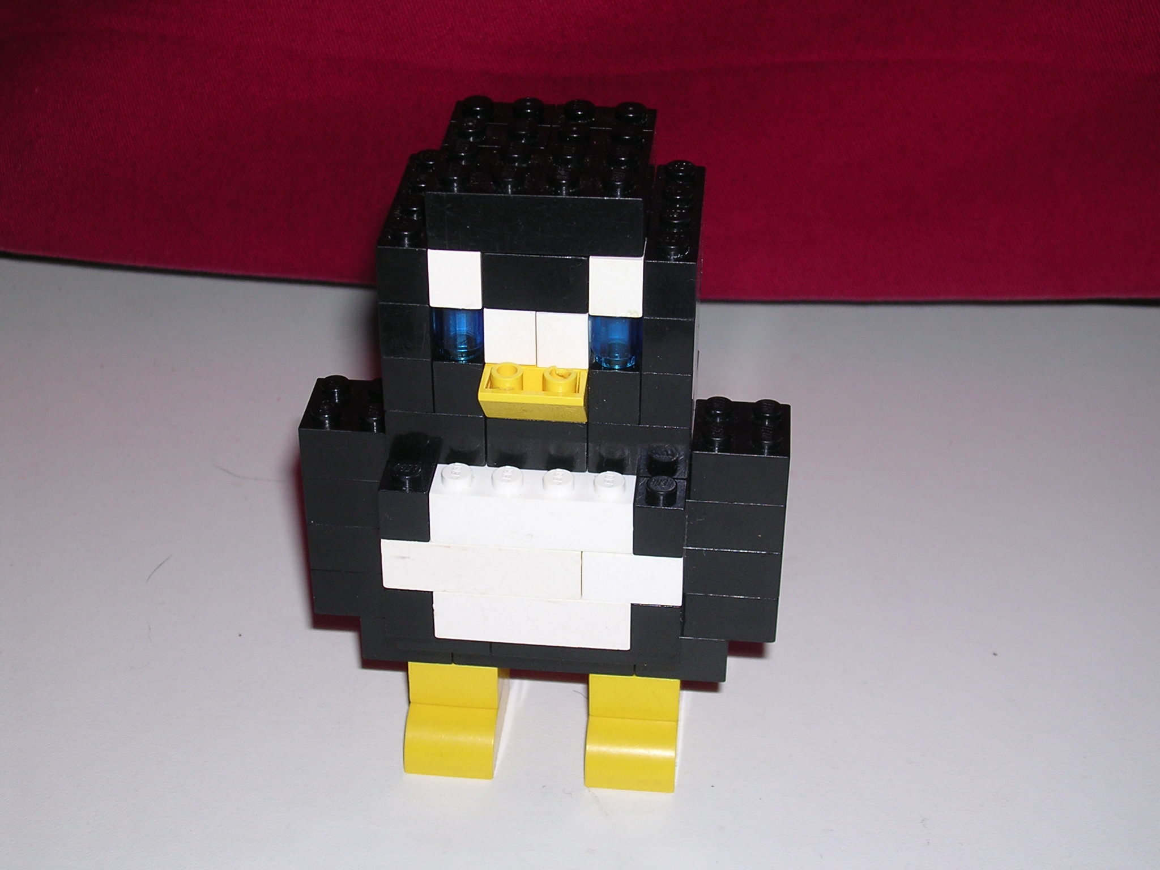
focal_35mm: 60
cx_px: 580
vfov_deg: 24.4
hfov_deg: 32.2
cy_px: 435
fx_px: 2011
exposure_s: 1/60.1
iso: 100
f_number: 3.4
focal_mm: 9.1
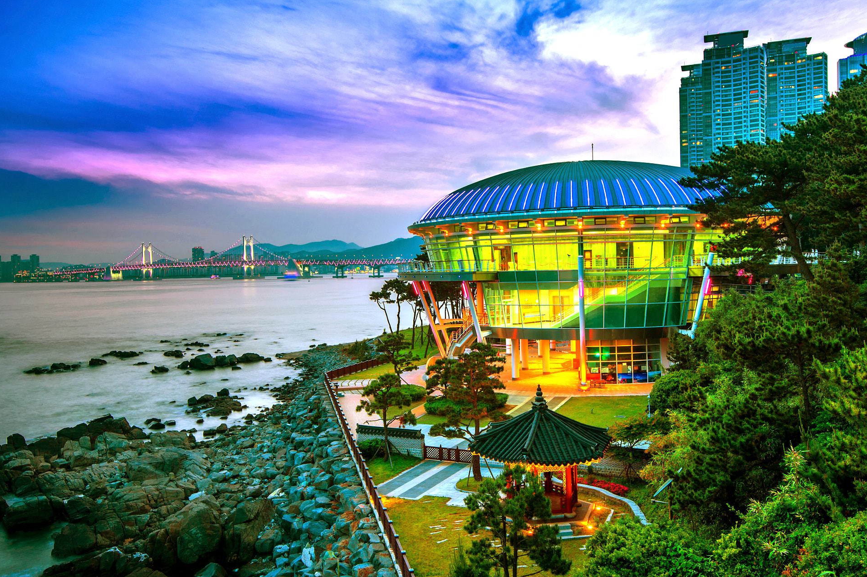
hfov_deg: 62.0
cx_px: 426
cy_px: 273
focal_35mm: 30
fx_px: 722
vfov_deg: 43.5
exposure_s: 8
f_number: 18
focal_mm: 28
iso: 50
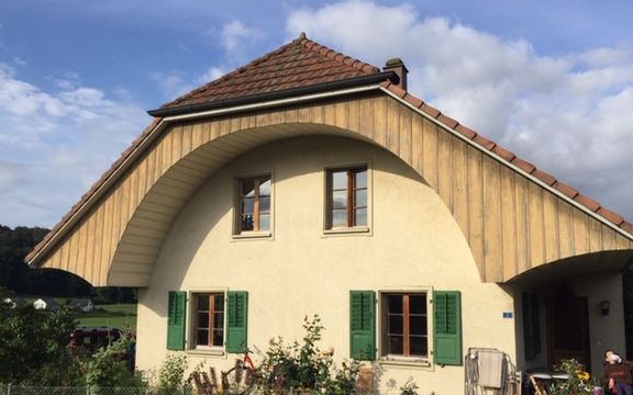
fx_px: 552
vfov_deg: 39.2
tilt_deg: +5.7
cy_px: 240
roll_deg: -1.2
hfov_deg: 59.6
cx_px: 311
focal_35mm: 32
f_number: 2.2
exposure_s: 1/2198
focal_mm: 4.15
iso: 32
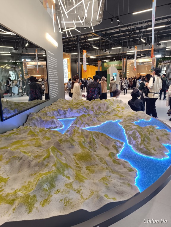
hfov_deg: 78.1
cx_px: 86
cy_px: 114
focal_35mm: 16
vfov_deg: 94.5
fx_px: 105
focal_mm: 6.14
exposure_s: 1/100
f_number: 1.65
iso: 716
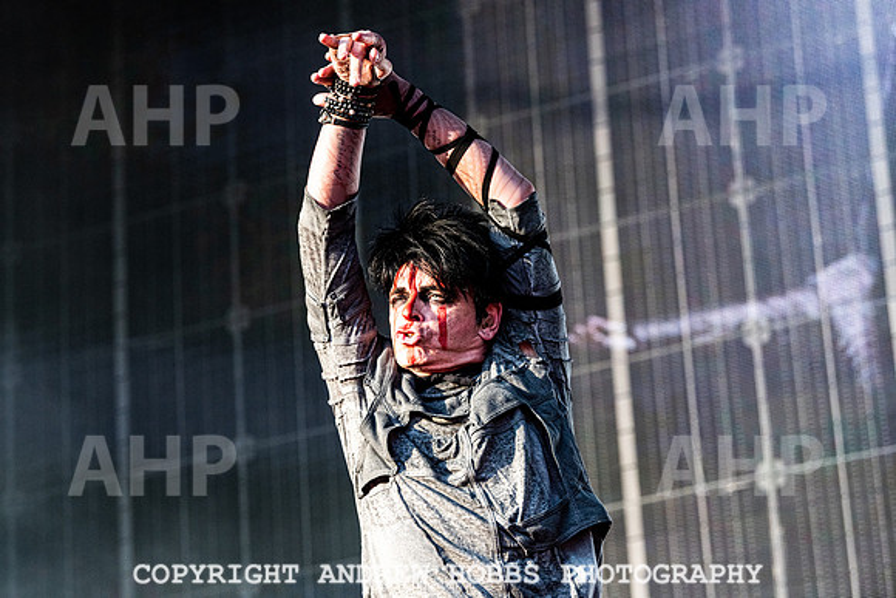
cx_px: 448
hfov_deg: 16.4
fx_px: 3112
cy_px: 299
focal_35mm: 125
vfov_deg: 11.0
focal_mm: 125
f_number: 4.5
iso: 800
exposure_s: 1/2000
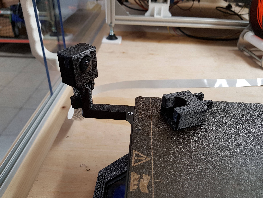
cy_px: 99
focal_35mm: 26
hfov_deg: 67.3
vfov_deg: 53.1
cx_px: 132
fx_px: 198
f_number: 1.7
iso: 80
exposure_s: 1/50
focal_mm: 4.2
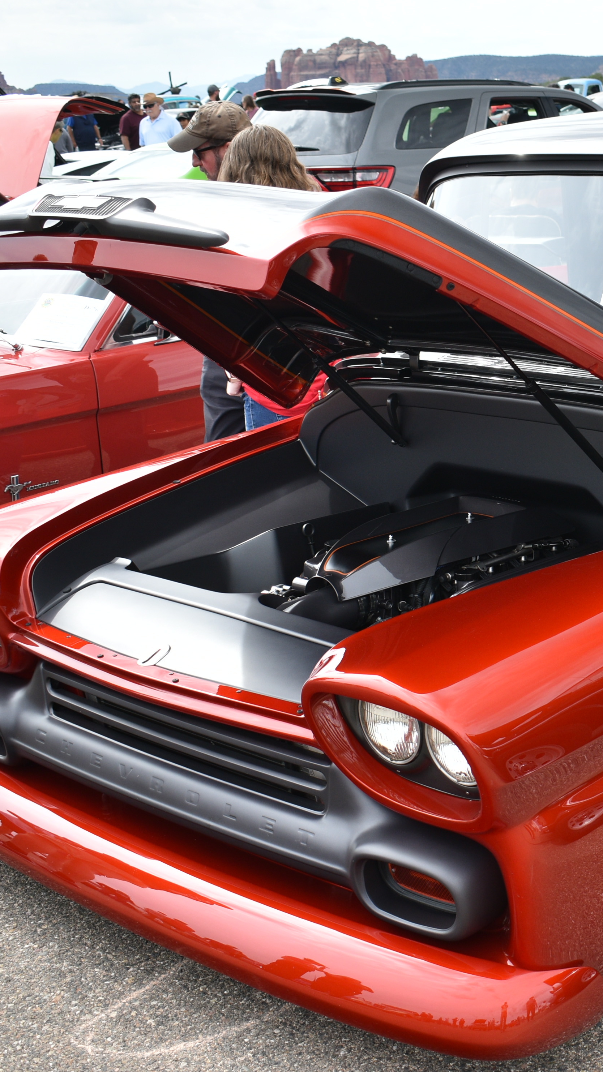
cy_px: 533
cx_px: 601
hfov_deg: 21.2
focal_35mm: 55
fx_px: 1558
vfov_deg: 38.0
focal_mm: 23
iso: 180
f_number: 5
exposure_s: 1/250
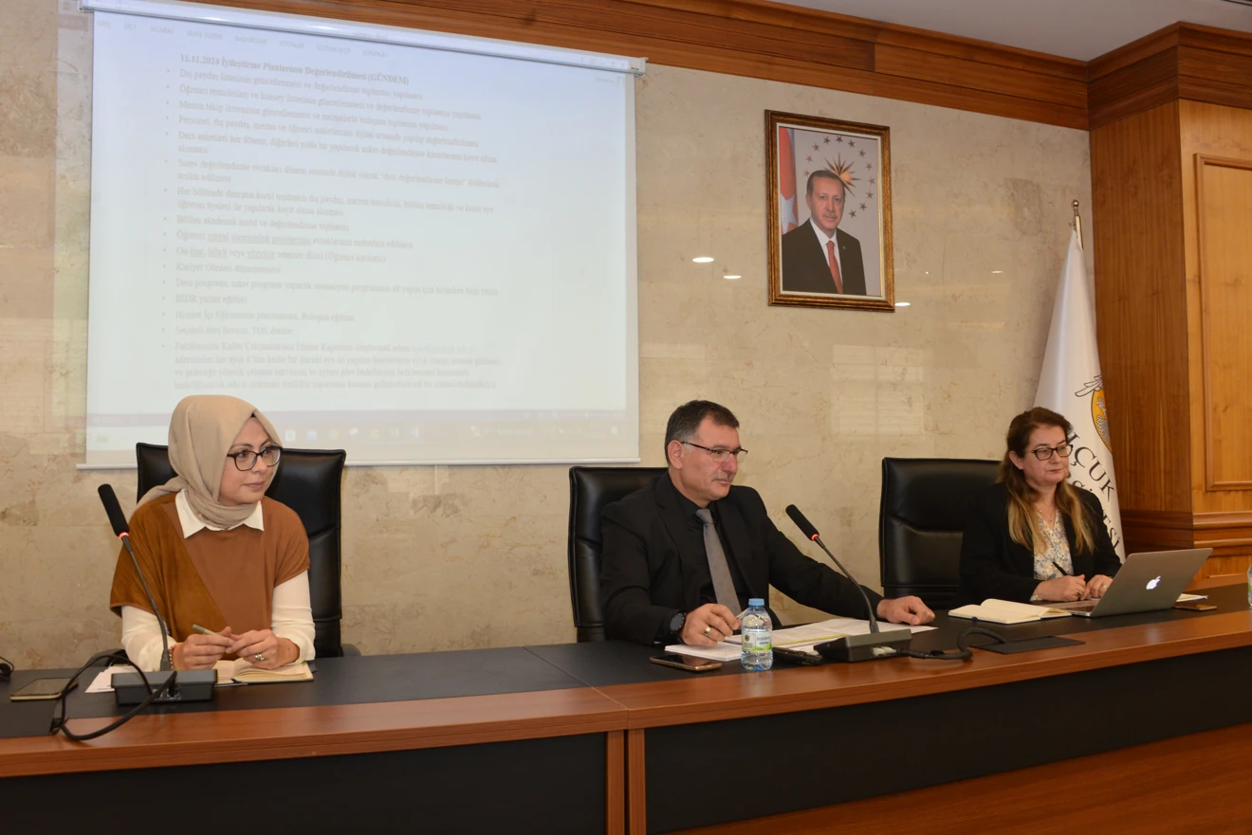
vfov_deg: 41.1
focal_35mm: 32
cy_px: 418
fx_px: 1113
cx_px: 626
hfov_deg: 58.7
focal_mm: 32
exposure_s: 1/80
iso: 1600
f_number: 8
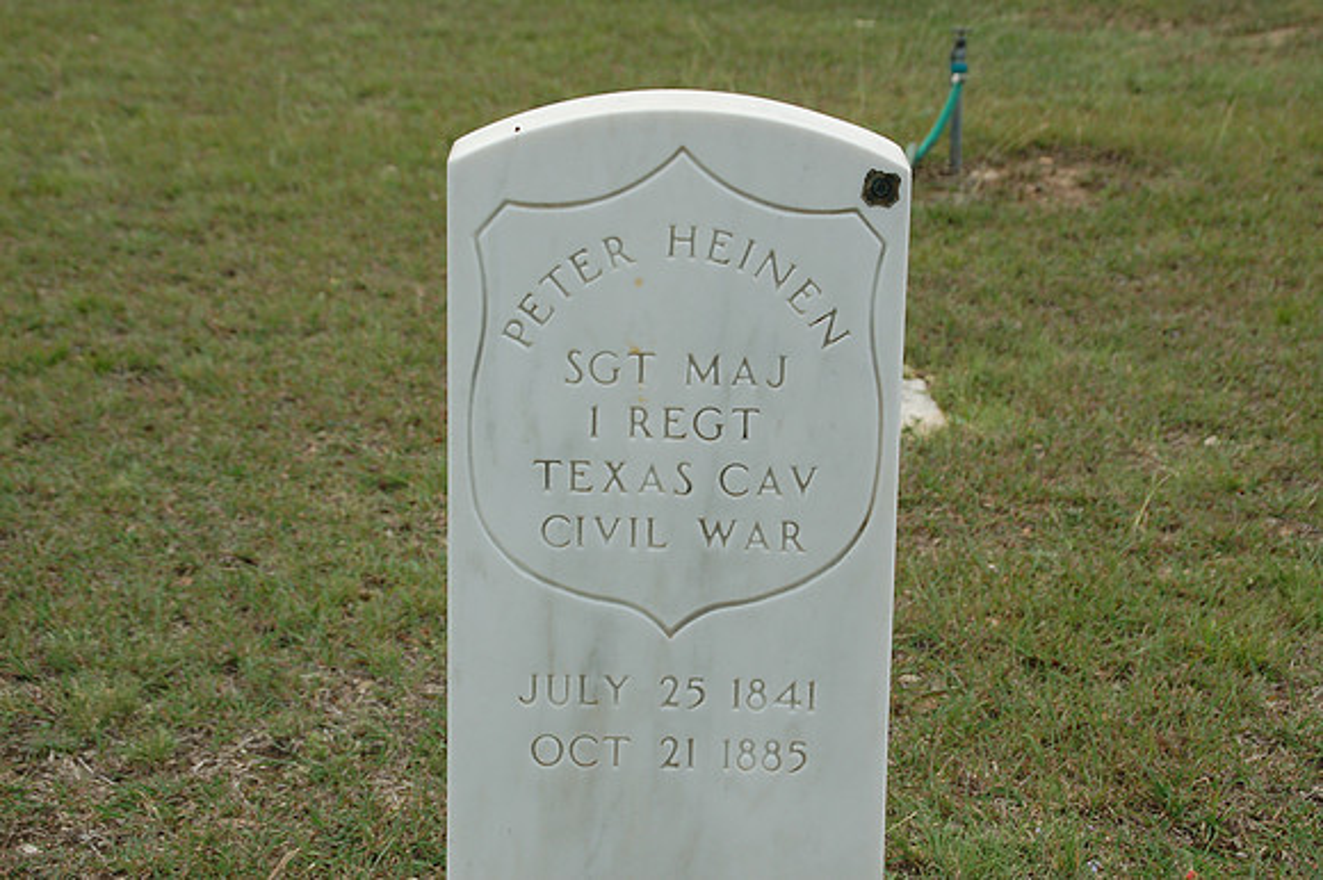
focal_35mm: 72
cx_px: 662
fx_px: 2644
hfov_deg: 28.1
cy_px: 440
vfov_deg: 18.9
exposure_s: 1/250
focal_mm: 48
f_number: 8
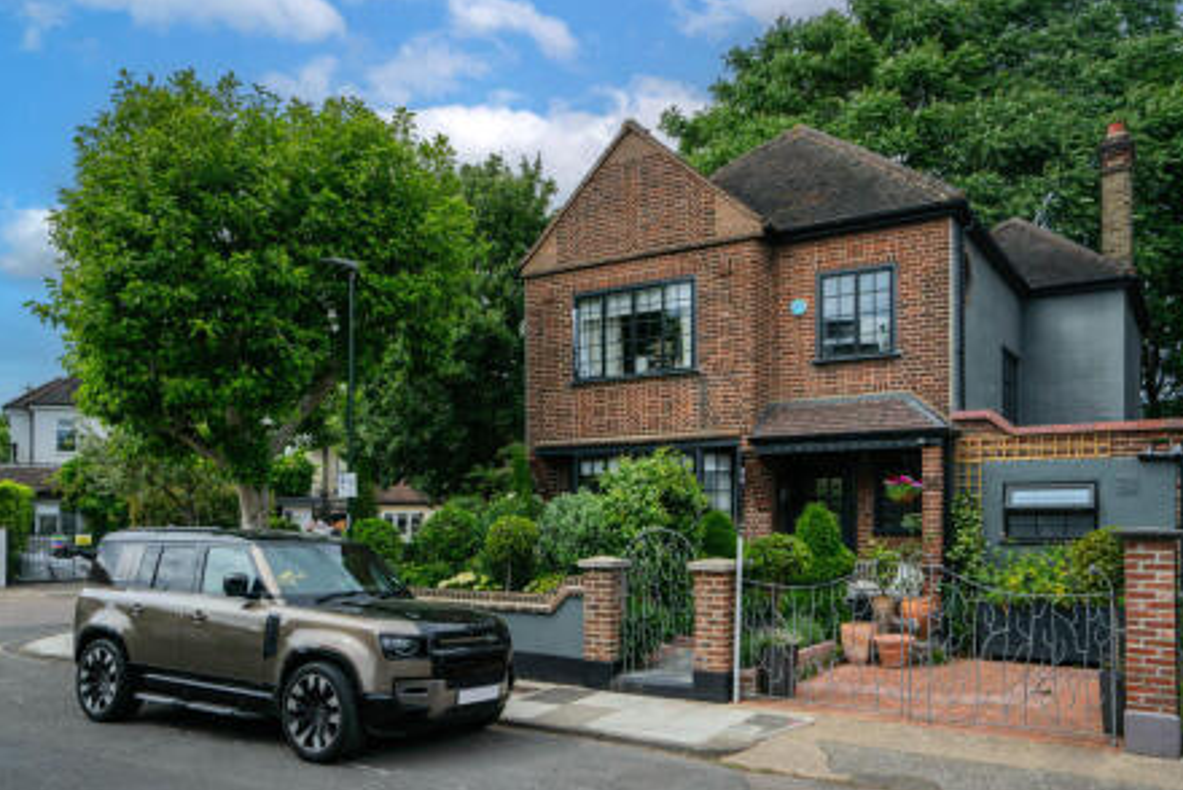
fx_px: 888
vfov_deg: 48.0
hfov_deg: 67.3
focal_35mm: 27
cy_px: 399
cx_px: 593
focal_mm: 25
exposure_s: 1/640
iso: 125
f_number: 9
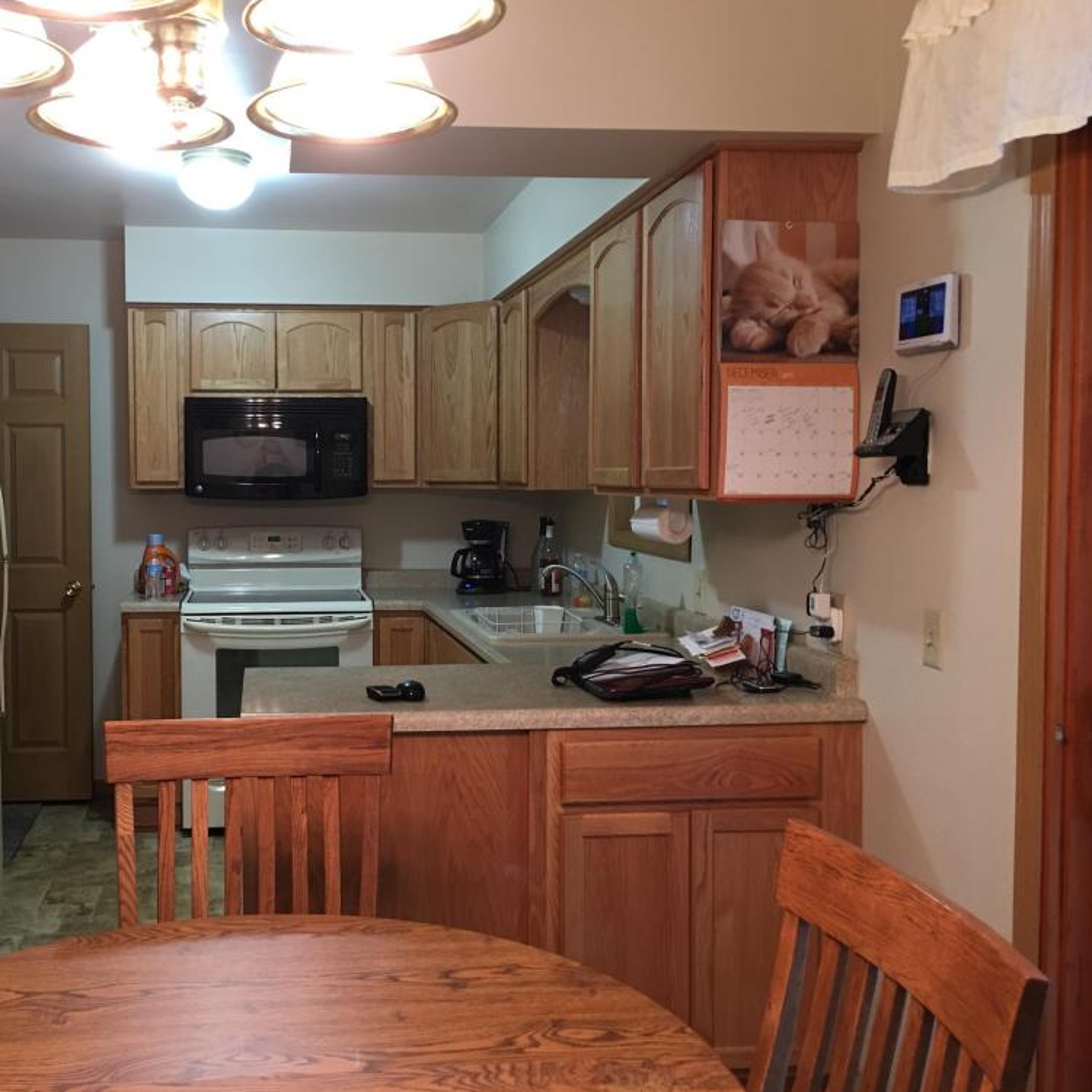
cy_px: 546
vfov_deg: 47.2
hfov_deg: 46.5
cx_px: 373
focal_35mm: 35
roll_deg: -0.4
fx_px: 1249
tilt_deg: -1.6
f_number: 2.2
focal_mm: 4.15
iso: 50
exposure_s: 1/15
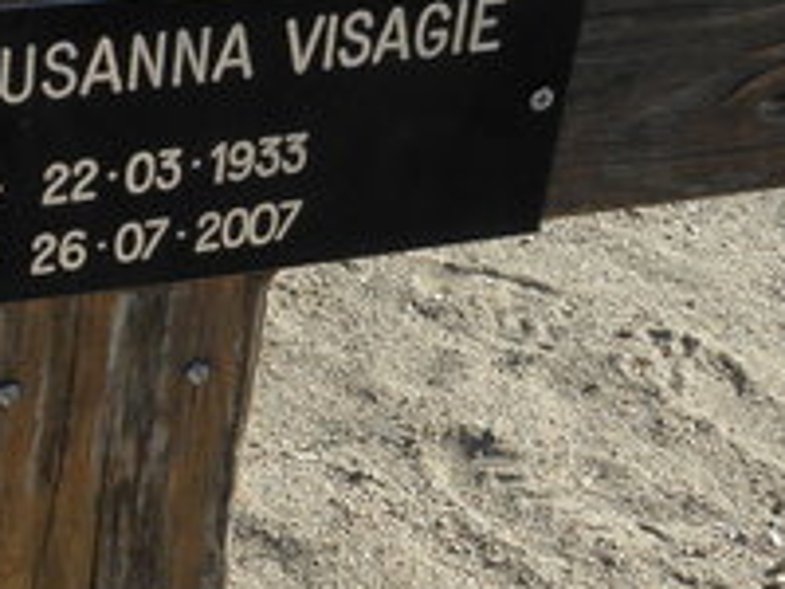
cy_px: 404
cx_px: -145
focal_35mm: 108
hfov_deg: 17.4
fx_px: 2449
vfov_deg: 13.7
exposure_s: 1/250
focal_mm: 4.83
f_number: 5.6
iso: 64
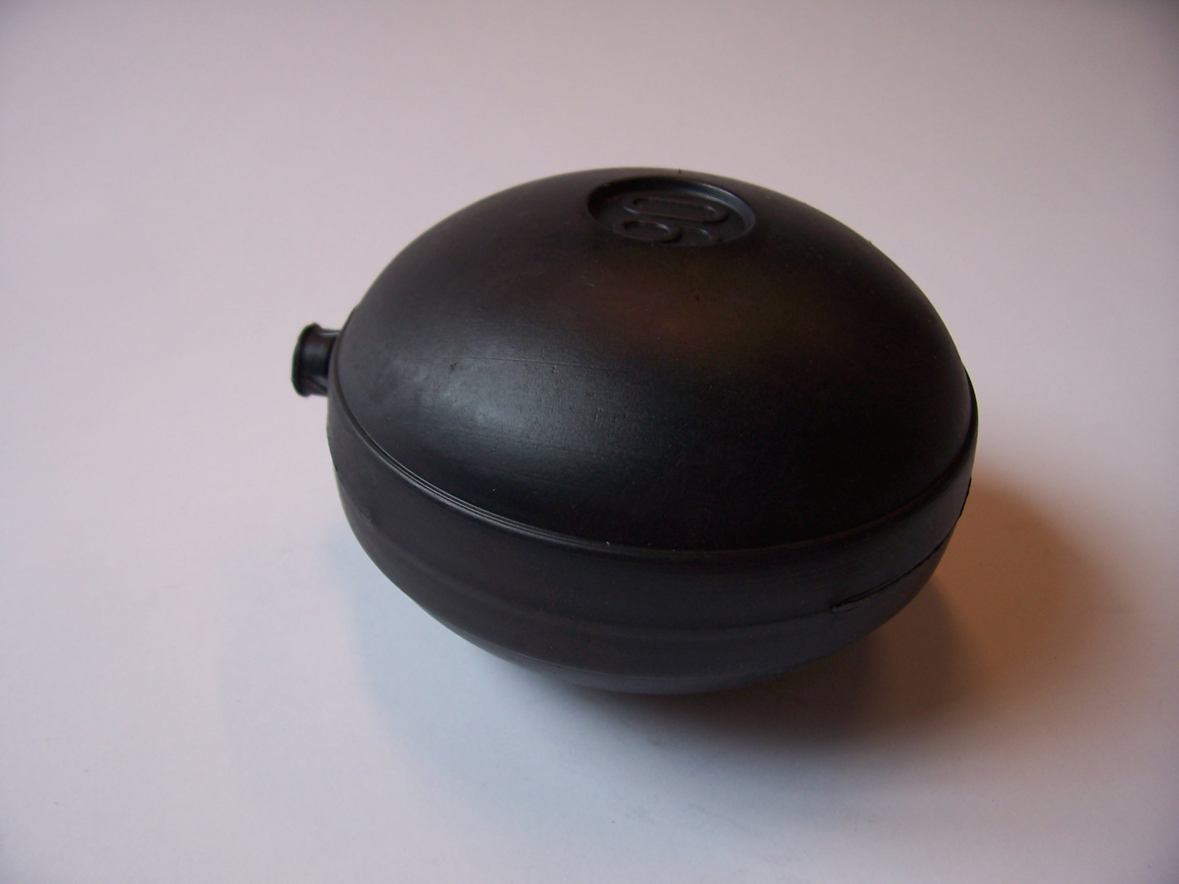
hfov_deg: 54.0
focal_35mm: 34
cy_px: 442
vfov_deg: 41.8
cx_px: 590
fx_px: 1158
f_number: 2.7
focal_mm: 5.6
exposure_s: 1/60
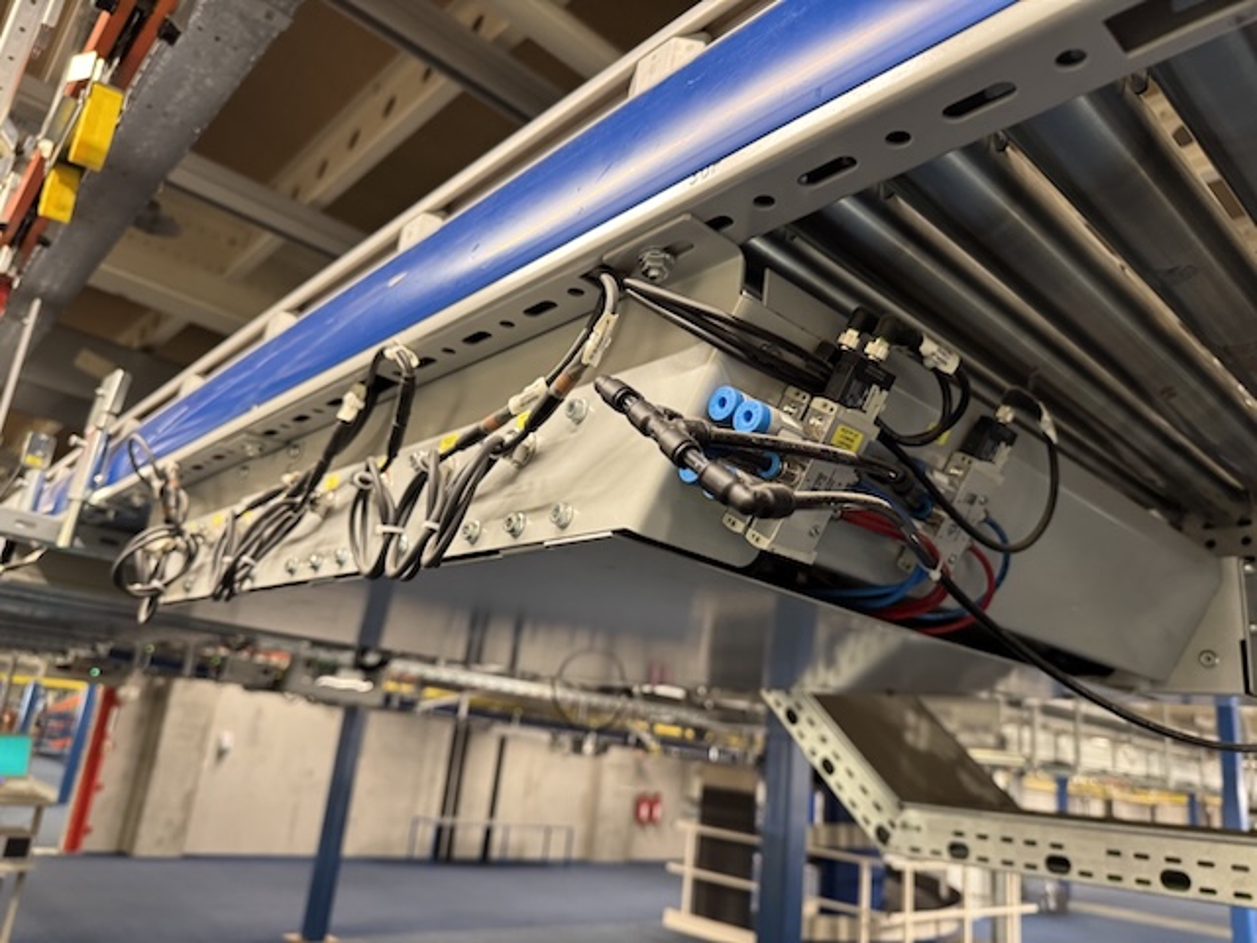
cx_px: 628
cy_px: 472
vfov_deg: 56.8
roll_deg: -5.1
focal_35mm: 24
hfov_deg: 71.6
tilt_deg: +18.9
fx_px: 872
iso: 320
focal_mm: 6.76
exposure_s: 1/50
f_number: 1.78
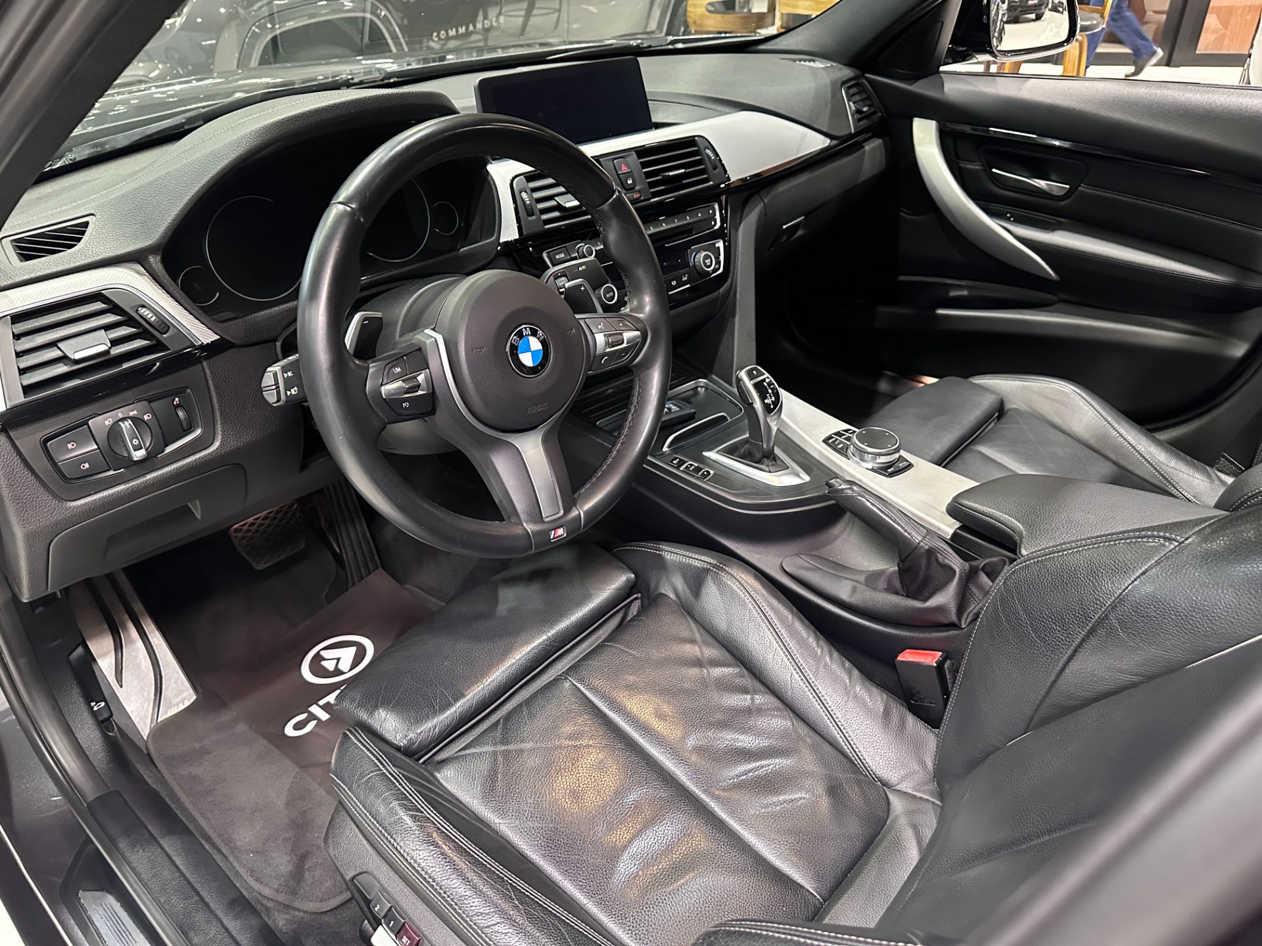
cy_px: 473
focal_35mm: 24
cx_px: 631
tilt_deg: -32.1
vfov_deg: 56.8
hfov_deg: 71.6
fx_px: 875
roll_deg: +1.1
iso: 800
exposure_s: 1/50
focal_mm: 6.86
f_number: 1.78
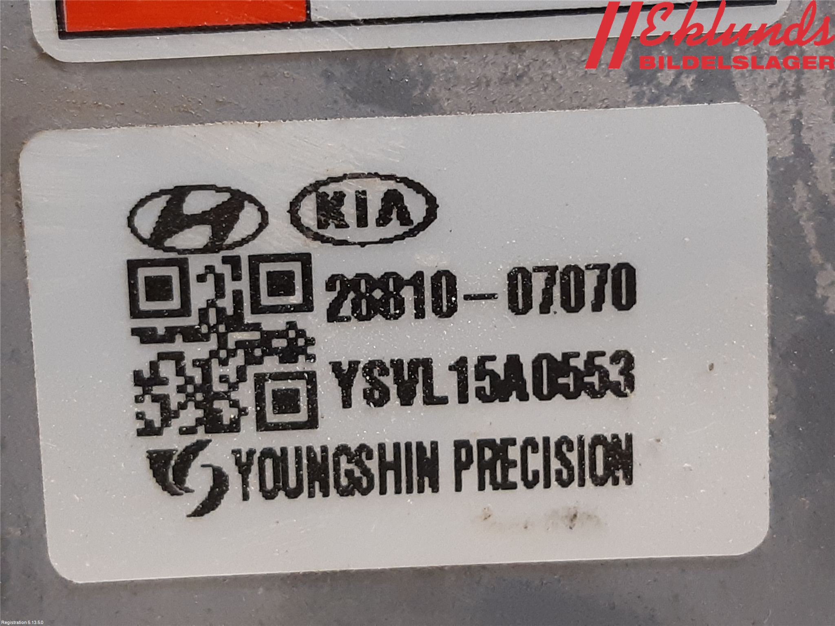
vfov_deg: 53.1
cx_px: 418
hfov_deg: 67.3
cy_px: 313
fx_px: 627
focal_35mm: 26
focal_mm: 3.93
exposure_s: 1/33
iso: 250
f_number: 1.7
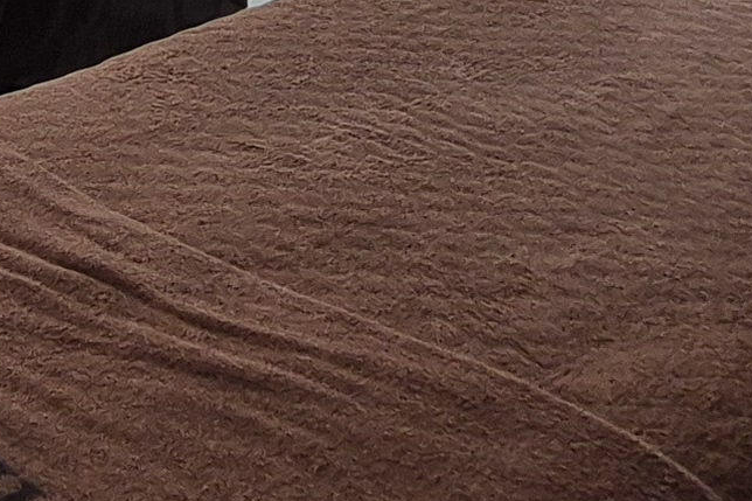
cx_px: 57
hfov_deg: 23.5
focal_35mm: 84
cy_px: -548
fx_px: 1754
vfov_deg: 13.5
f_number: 2.2
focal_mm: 2.2
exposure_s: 1/60
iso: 250
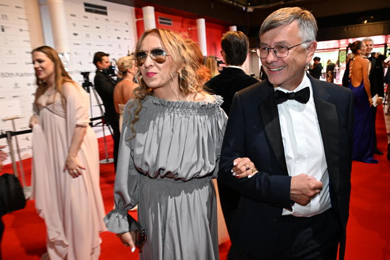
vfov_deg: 45.0
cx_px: 195
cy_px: 130
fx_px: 314
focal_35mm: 29
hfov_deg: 63.7
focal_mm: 29
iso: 3200
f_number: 5.6
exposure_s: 1/125
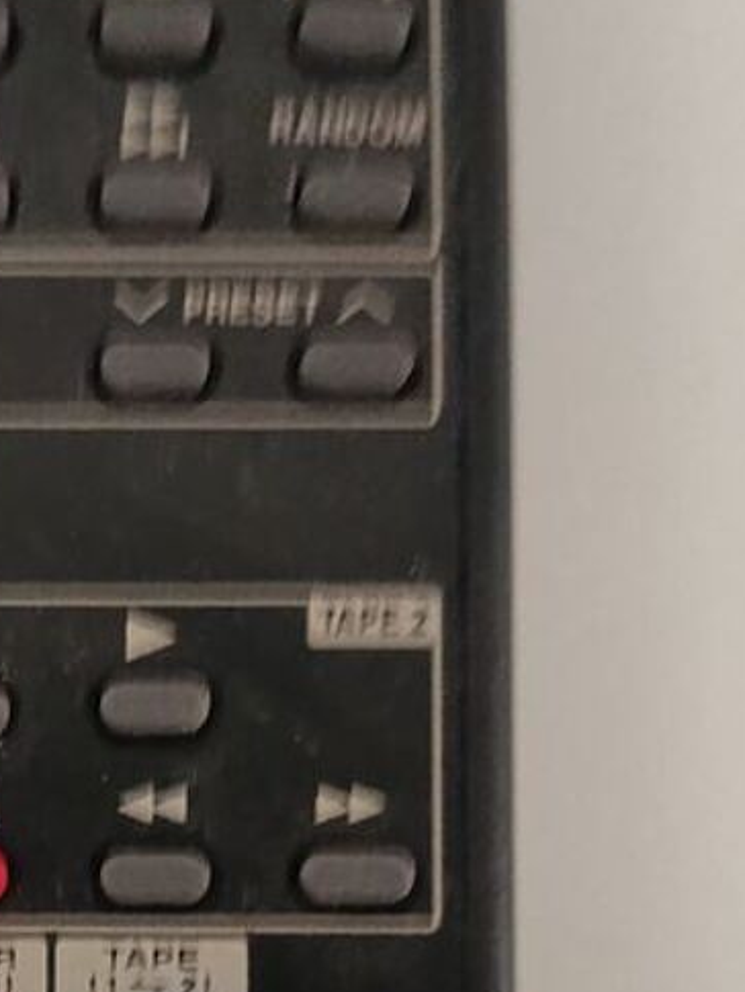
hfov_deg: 21.6
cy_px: 782
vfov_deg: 28.8
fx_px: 1893
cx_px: 43
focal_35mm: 66
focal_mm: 5.24
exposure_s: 1/20
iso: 5000
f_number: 1.7
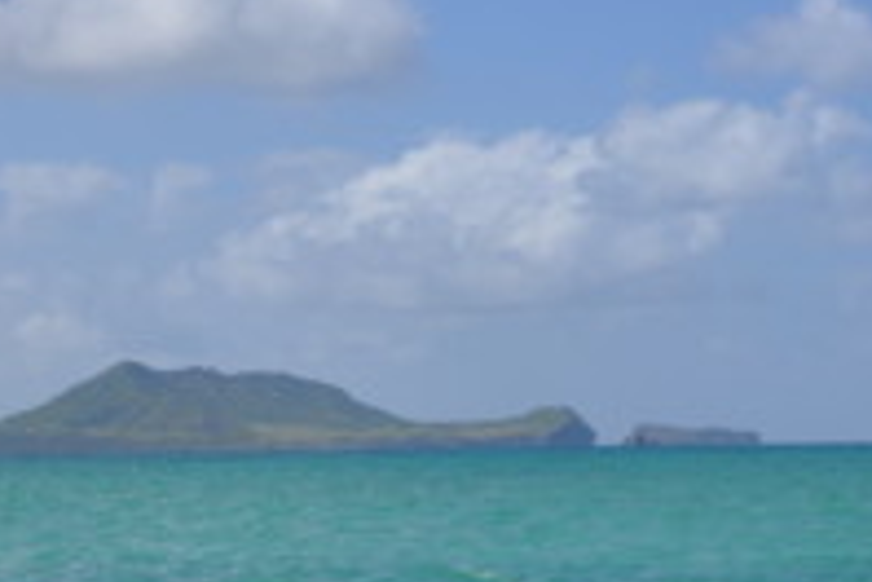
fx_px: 2885
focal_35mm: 119
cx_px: 735
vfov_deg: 11.4
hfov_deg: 17.0
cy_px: 531
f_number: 10
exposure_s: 1/400
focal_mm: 35
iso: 200
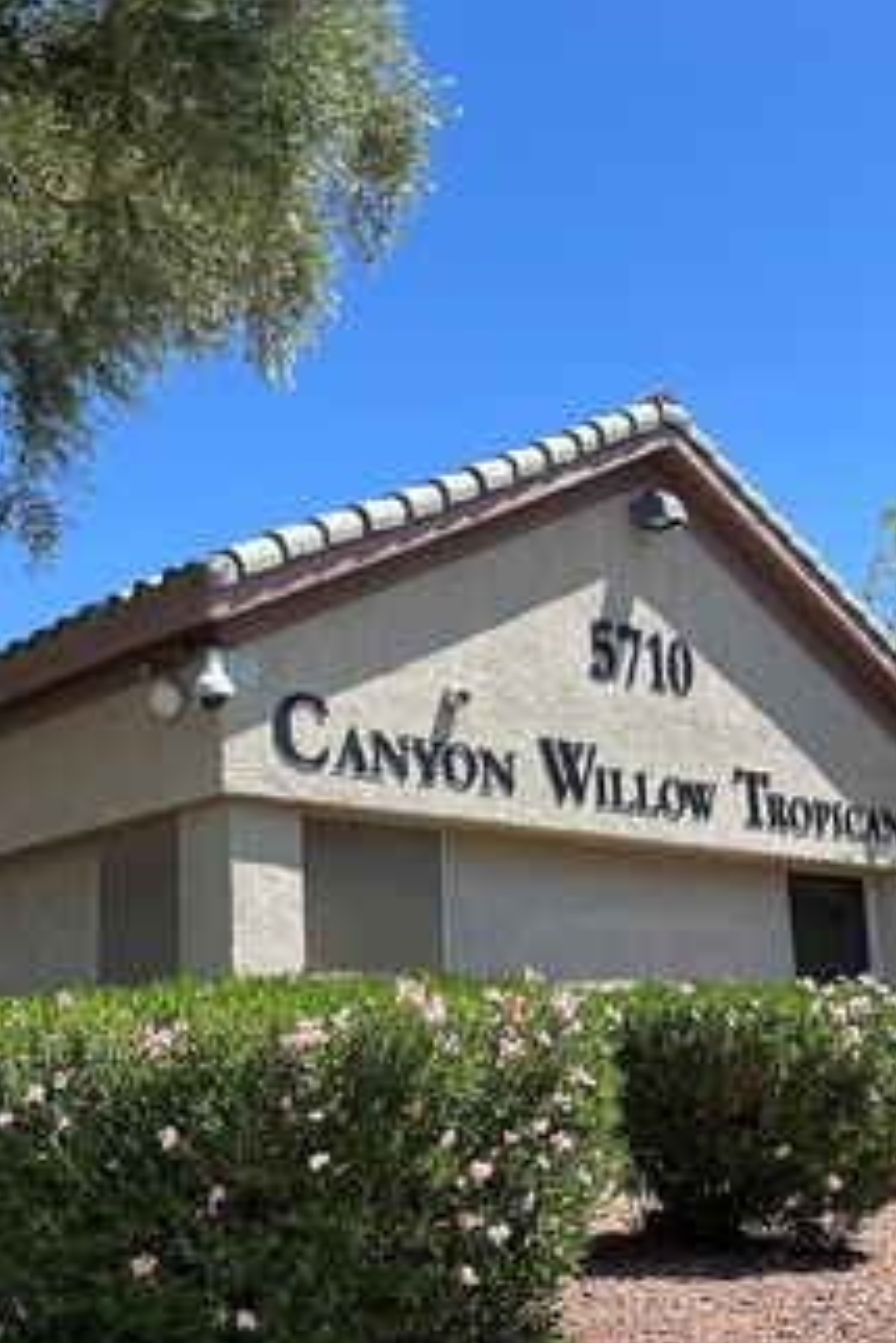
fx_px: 1566
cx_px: 404
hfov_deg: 31.9
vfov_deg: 46.2
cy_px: 778
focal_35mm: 42
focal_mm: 5.7
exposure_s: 1/2571
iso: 50
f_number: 1.5
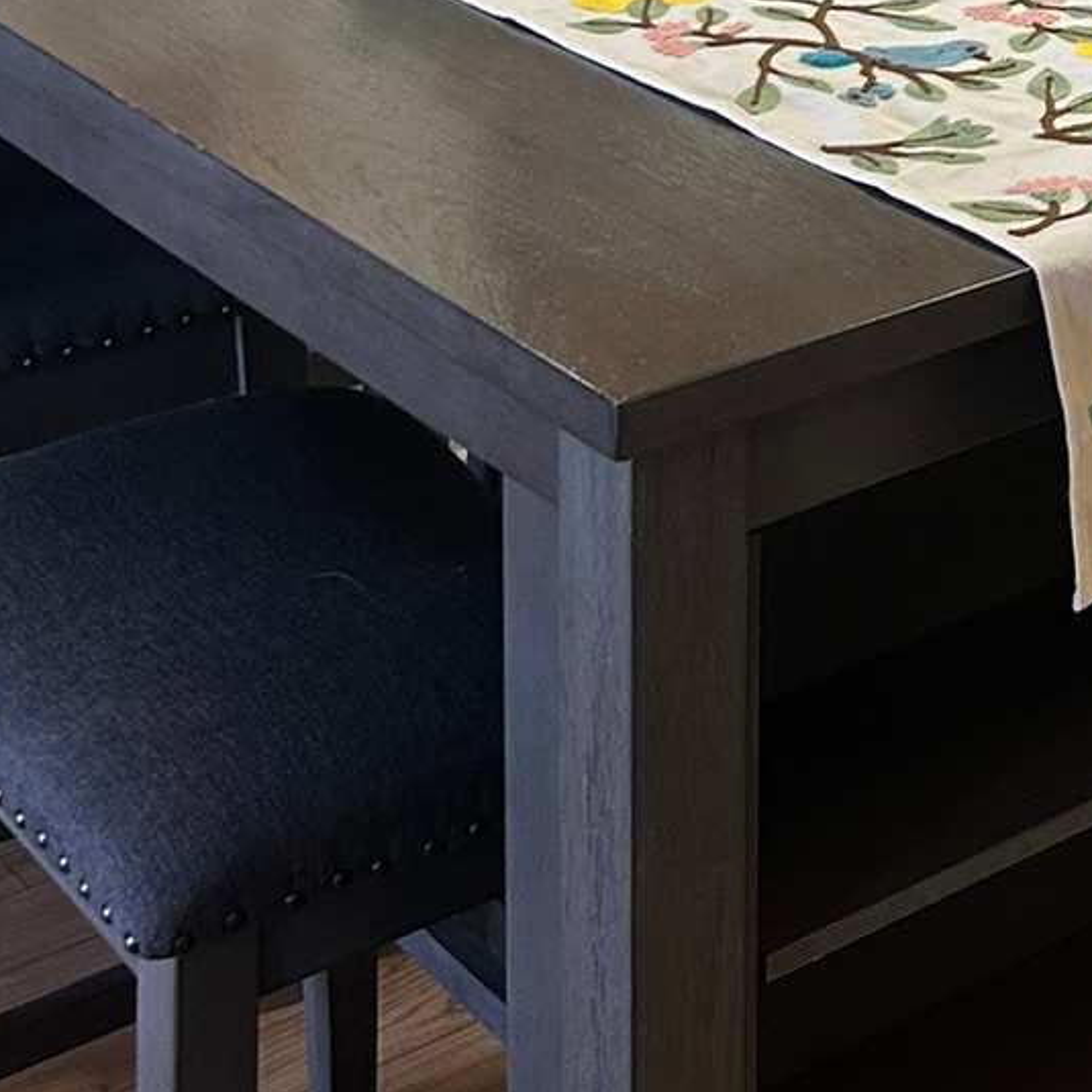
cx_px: 1251
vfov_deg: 18.1
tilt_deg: -11.1
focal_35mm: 88
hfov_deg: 18.8
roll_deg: -2.3
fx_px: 3141
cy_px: -402
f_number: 1.5
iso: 125
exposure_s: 1/60
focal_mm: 5.7
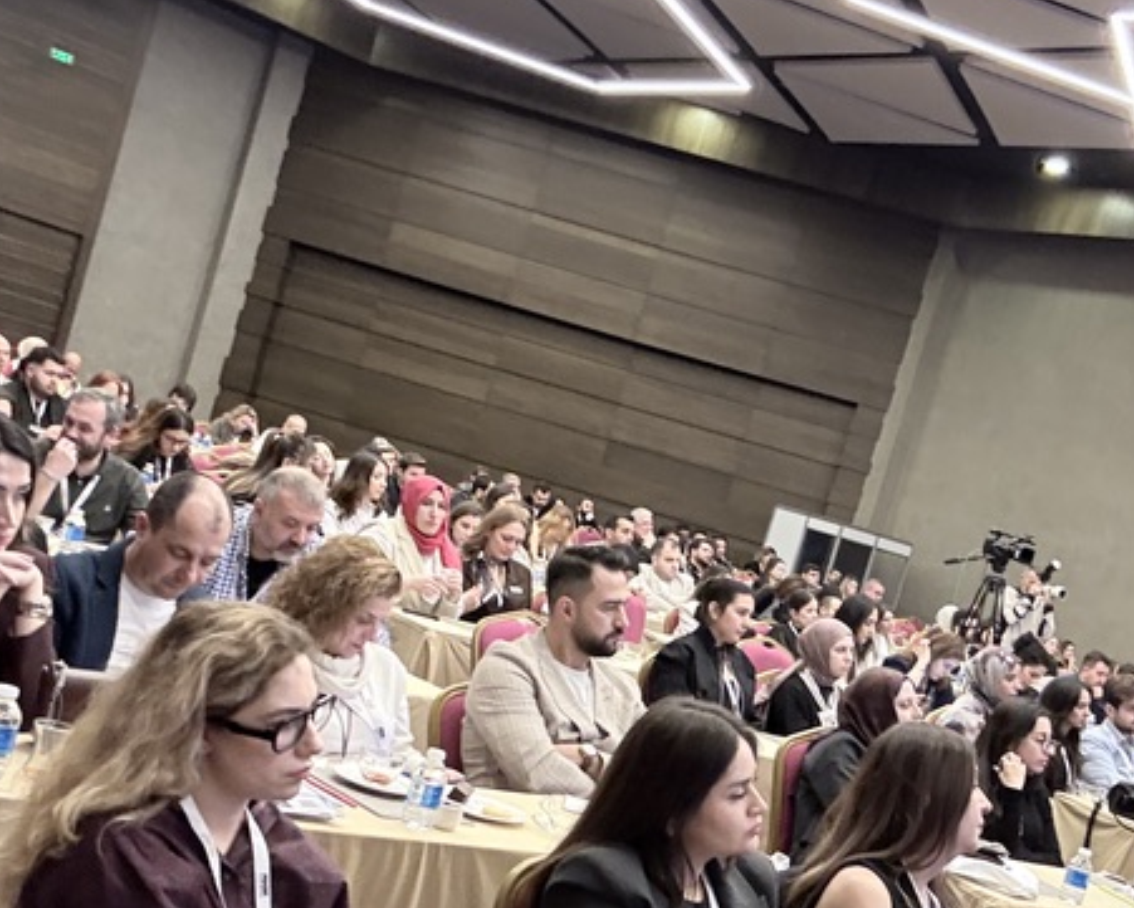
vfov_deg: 29.5
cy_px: 611
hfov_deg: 36.4
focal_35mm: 51
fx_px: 1712
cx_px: 727
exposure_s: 1/33
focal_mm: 2.69
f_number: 1.9
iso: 320
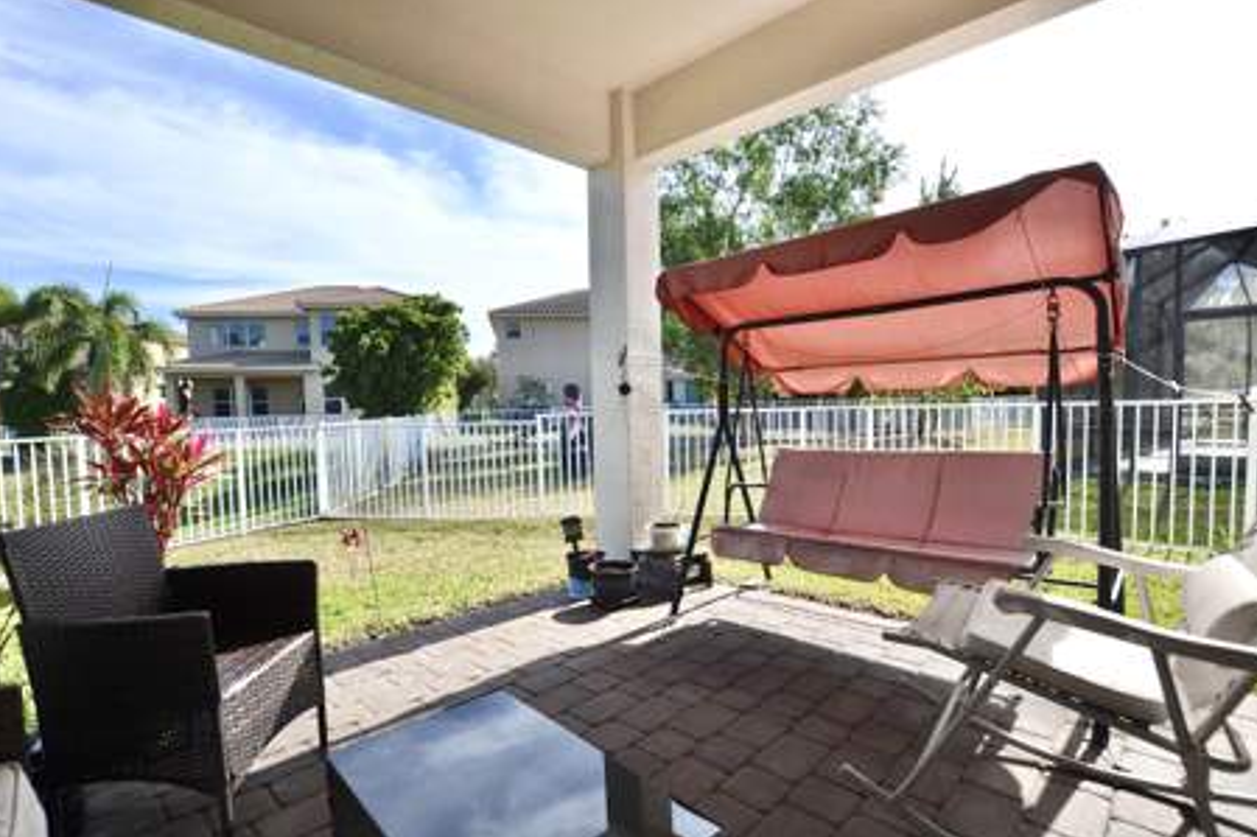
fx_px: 558
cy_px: 435
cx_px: 605
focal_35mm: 16
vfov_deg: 73.7
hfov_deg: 96.7
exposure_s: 1/250
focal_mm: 10
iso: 100
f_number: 8
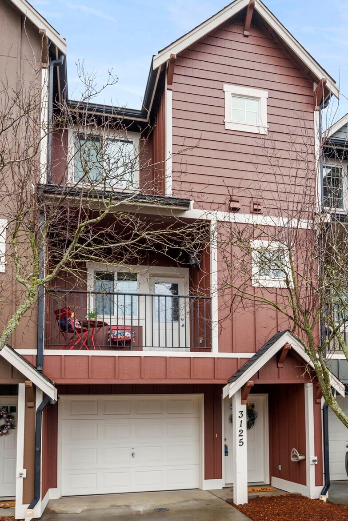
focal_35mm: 28
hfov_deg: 47.0
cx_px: 182
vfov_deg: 66.0
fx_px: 400
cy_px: 285
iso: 800
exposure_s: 1/500
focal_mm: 15
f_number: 4
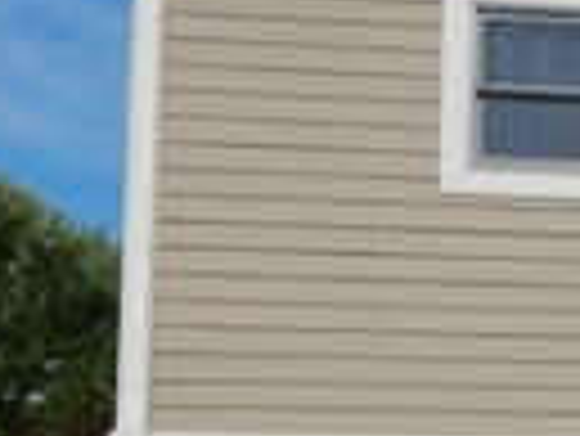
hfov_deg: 14.6
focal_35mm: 114
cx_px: 1124
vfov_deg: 12.6
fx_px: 1912
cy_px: 580
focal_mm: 4
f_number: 6
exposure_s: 1/800
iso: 125
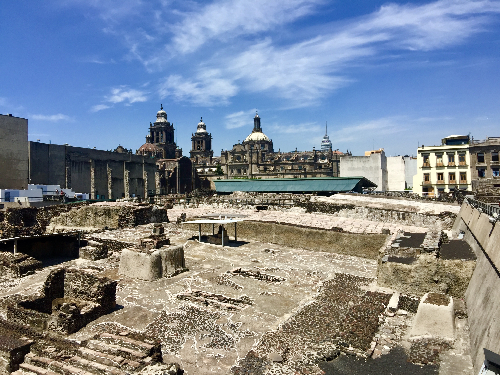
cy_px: 188
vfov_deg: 48.2
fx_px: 419
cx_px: 250
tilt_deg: +1.6
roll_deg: -0.1
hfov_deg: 61.7
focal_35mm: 29
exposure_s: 1/2083
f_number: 2.2
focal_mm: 4.15
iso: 32
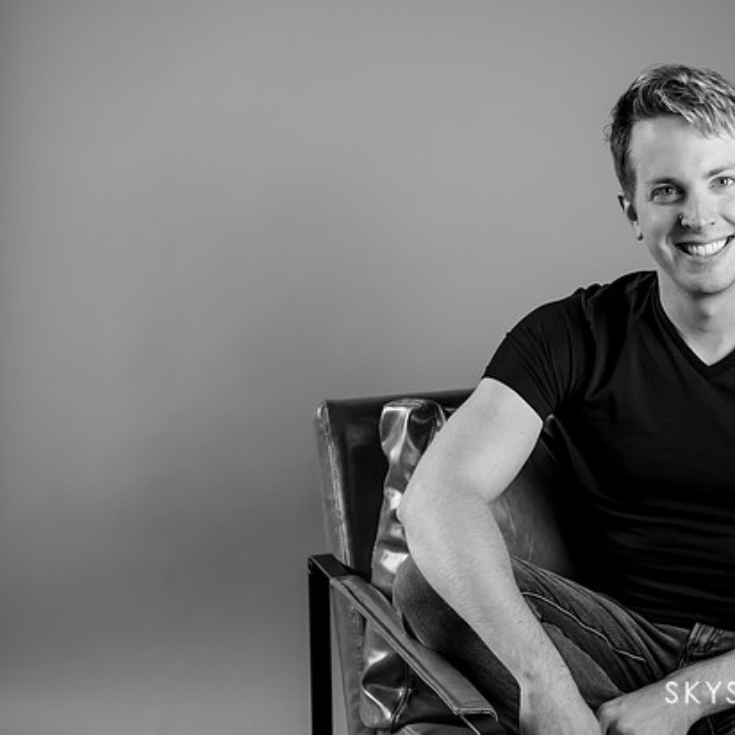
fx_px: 1754
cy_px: 337
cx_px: 535
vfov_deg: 23.7
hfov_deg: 23.5
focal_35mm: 73
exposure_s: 1/200
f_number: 4.5
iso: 500
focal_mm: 52
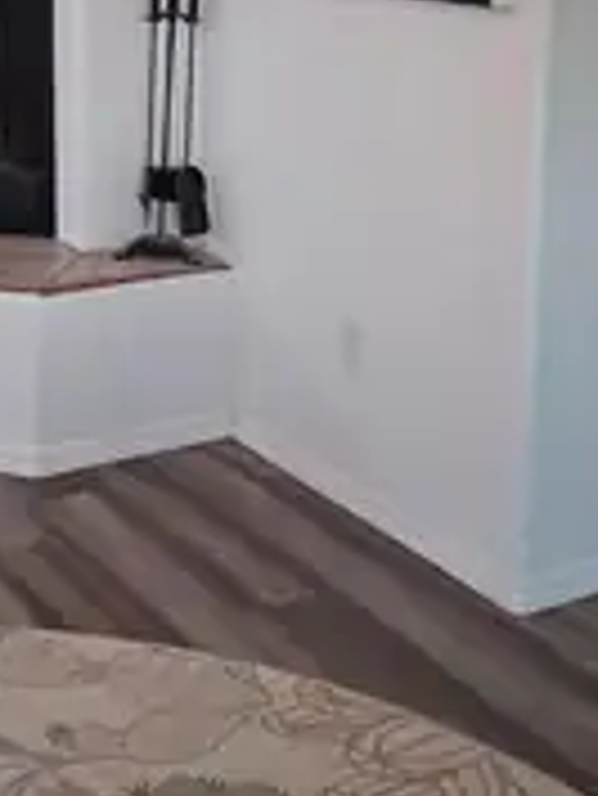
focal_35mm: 64
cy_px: 76
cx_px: 70
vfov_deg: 29.0
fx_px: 1472
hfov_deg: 22.4
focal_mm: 4
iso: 320
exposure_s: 1/50
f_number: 1.8
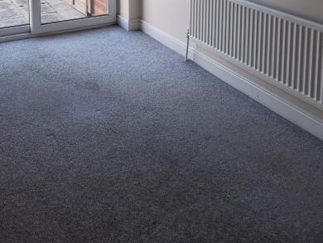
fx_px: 392
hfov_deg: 43.1
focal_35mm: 42
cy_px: -61
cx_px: 73
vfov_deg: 28.9
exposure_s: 1/100
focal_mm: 2.35
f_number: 2.2
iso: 125
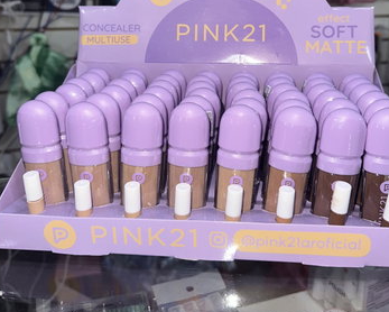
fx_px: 415
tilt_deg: -10.9
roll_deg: -0.8
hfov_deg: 50.2
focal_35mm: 36
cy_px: 61
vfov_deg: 39.5
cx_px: 214
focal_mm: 6.86
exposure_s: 1/158
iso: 50
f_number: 1.78
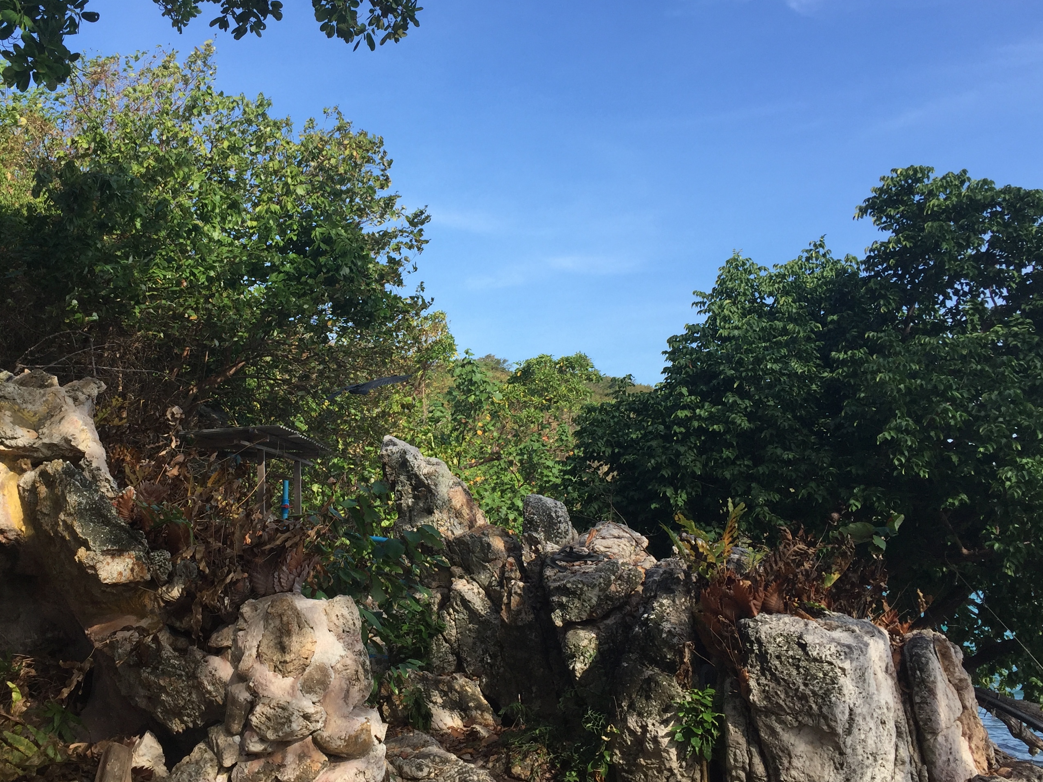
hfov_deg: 49.7
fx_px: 1115
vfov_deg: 38.7
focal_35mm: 37
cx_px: 392
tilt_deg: +6.4
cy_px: 378
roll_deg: -1.9
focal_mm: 4.15
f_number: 2.2
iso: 32
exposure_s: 1/1041
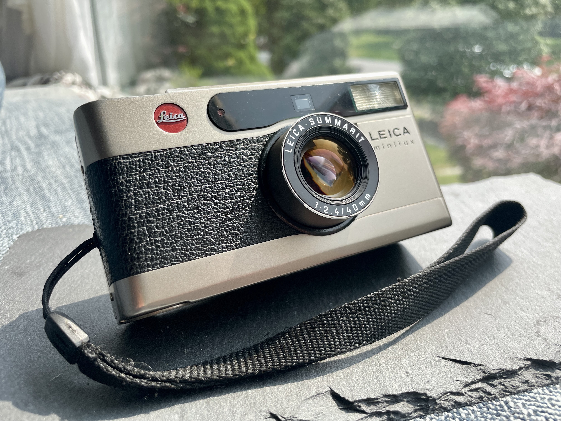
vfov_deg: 53.1
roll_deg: -0.3
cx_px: 280
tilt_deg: -21.4
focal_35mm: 26
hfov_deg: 67.3
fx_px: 421
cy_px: 210
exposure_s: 1/1575
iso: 50
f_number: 1.6
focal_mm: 4.2
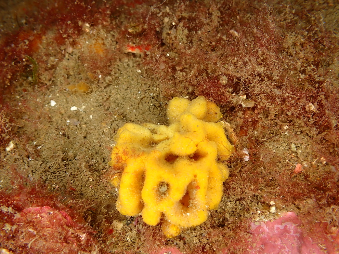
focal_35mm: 31
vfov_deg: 45.4
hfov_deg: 58.4
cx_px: 167
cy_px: 130
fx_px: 304
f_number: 3.2
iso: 100
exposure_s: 1/500
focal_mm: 5.4
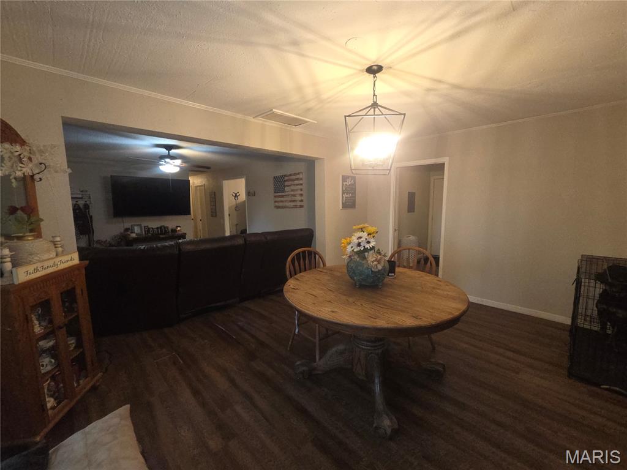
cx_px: 314
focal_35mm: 13
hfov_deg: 106.2
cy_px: 235
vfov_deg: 89.9
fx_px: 235
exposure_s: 1/60
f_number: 2.2
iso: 320
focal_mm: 2.2
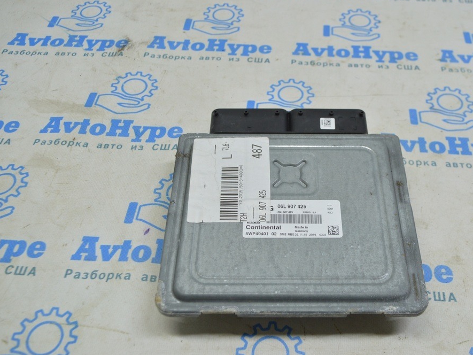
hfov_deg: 46.7
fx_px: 547
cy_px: 175
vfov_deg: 36.0
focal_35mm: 40
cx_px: 271
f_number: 5.6
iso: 400
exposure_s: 1/40
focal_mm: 24
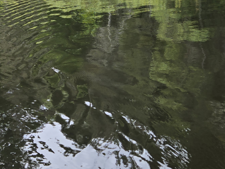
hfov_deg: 27.7
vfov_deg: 20.9
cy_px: 18
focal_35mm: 69
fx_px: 449
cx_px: 50
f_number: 1.8
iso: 25
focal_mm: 5.4
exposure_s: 1/825
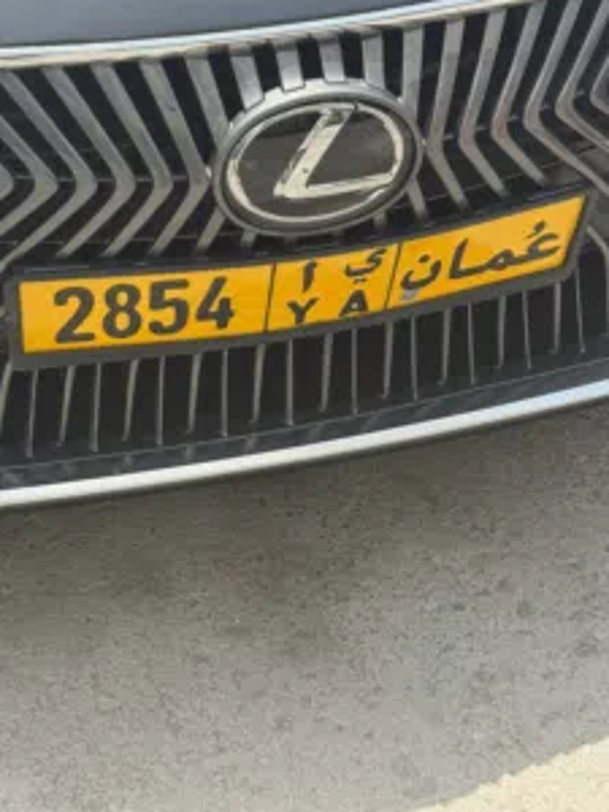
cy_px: 290
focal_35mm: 64
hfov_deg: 22.9
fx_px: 1501
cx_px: 214
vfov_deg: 30.1
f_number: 1.78
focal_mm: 6.76
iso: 100
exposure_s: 1/2415
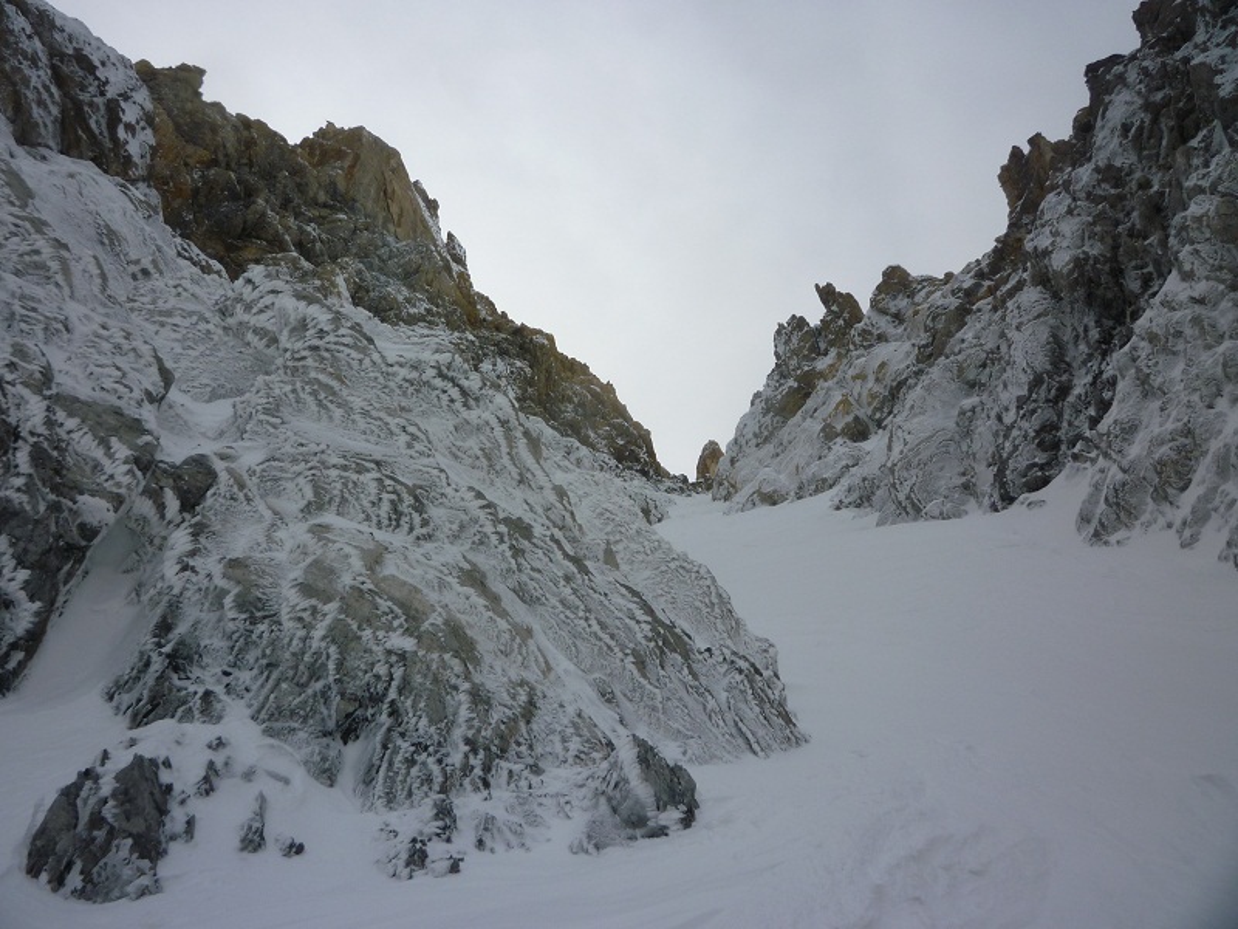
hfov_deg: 61.7
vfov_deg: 48.2
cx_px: 619
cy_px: 464
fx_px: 1037
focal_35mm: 29
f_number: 7.1
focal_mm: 5.2
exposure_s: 1/800
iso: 80
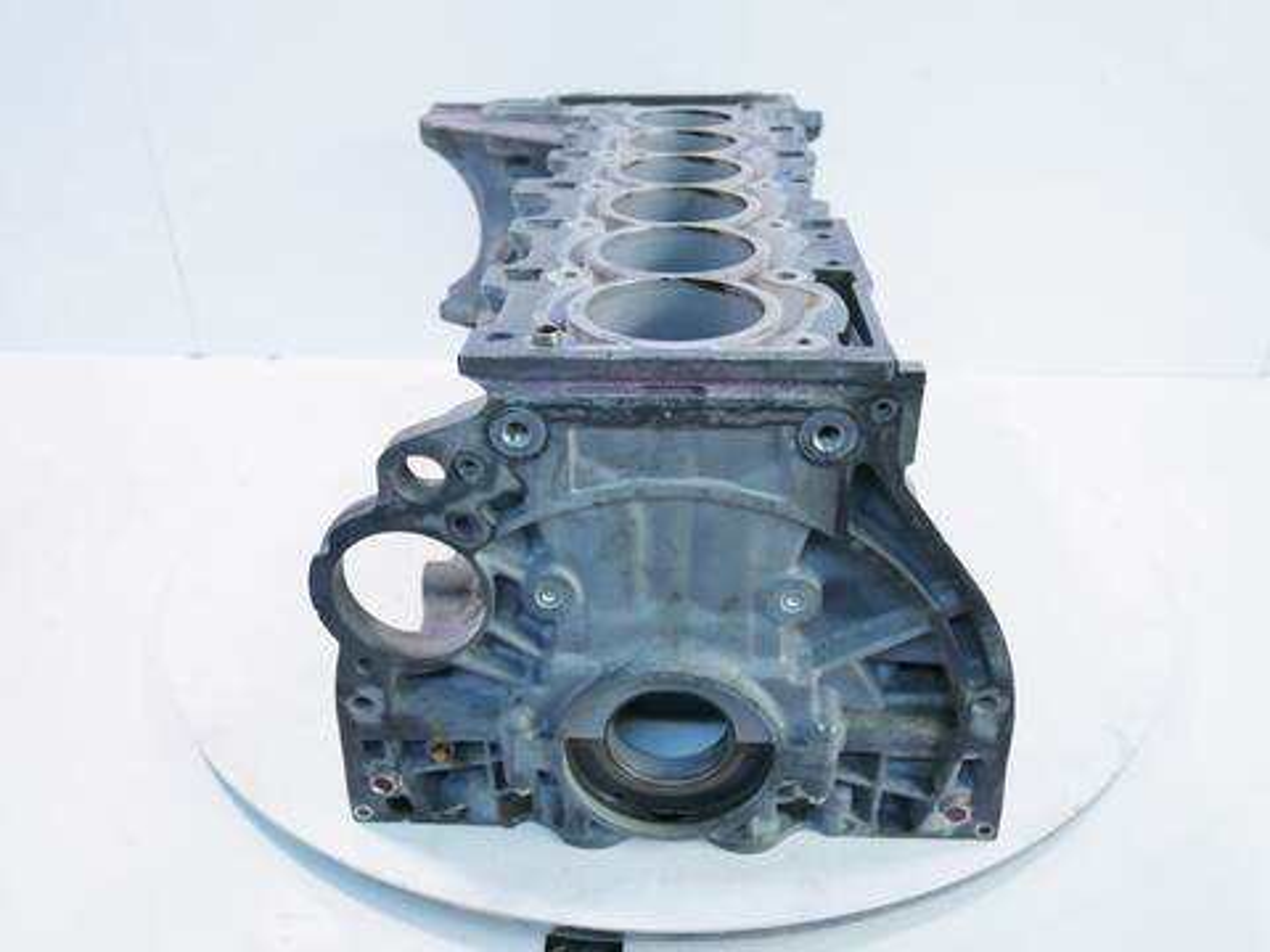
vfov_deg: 49.7
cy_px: 476
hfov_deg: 63.4
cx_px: 635
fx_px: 1027
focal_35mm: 28
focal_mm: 14
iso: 320
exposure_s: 1/60
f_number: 3.7
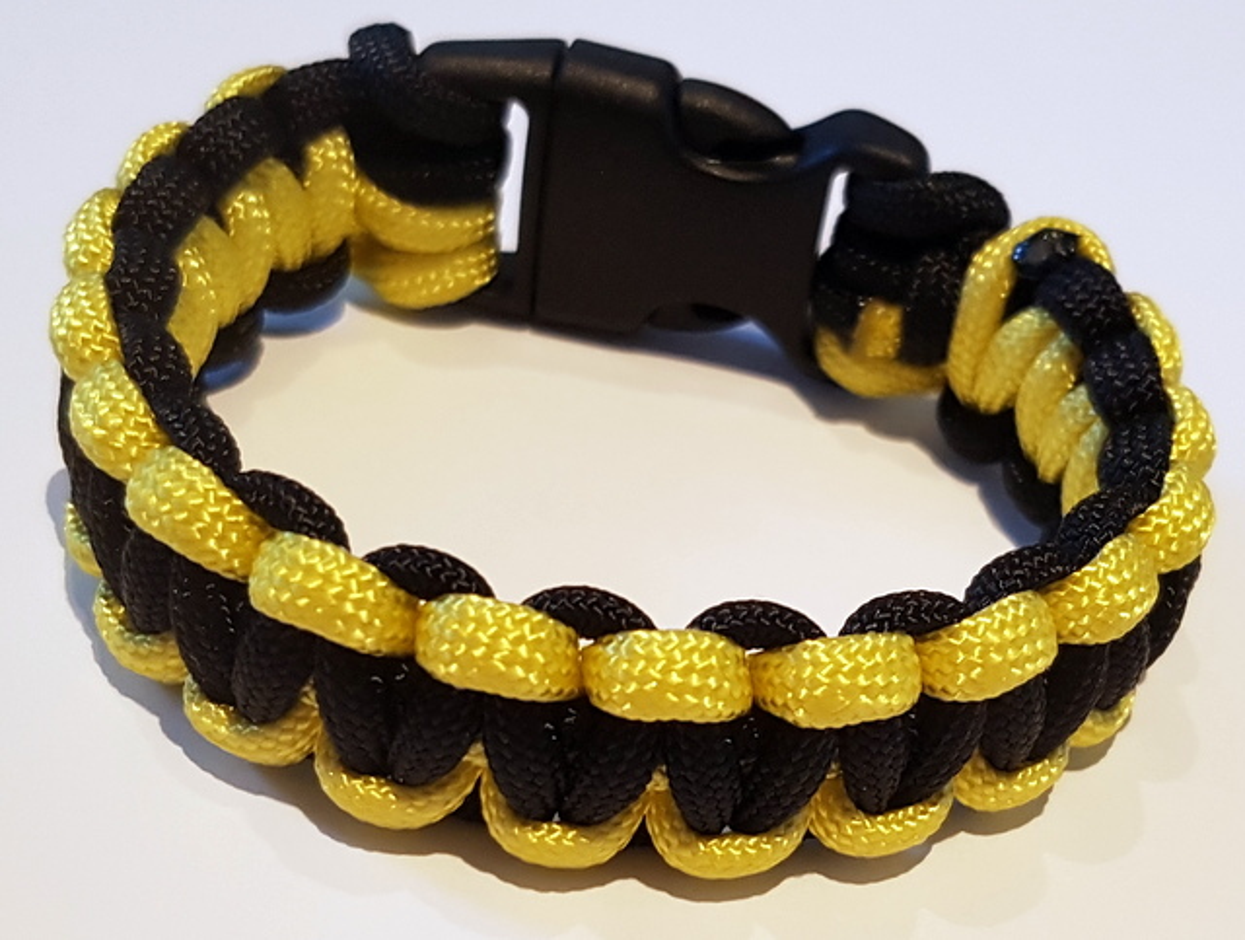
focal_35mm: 26
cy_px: 470
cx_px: 622
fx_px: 937
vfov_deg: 53.2
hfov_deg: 67.2
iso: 160
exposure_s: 1/50
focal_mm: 4.2
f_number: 1.7
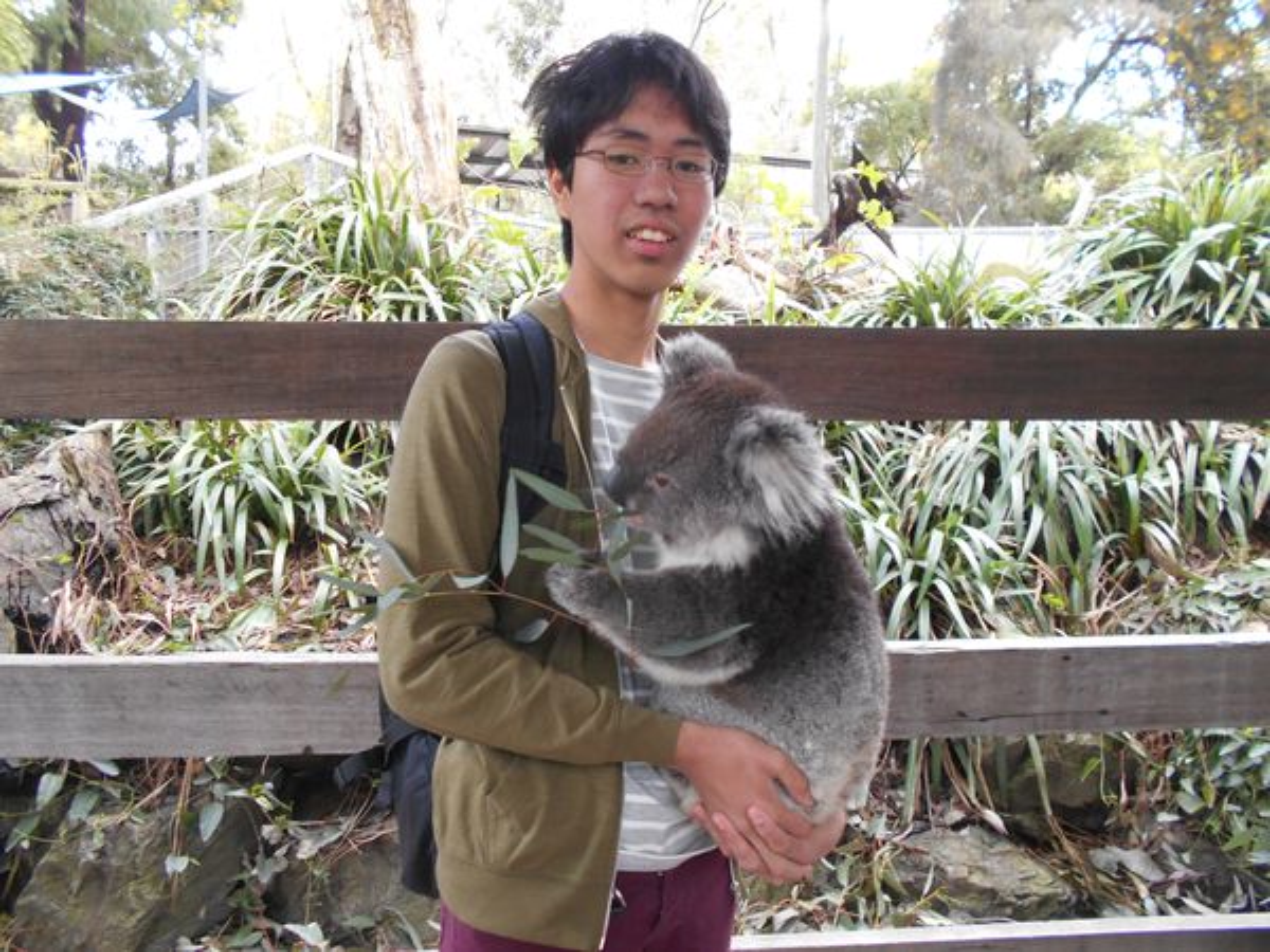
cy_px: 476
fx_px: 954
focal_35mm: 26
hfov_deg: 67.3
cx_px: 635
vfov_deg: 53.1
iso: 250
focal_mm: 4.6
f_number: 3.2
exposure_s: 1/30
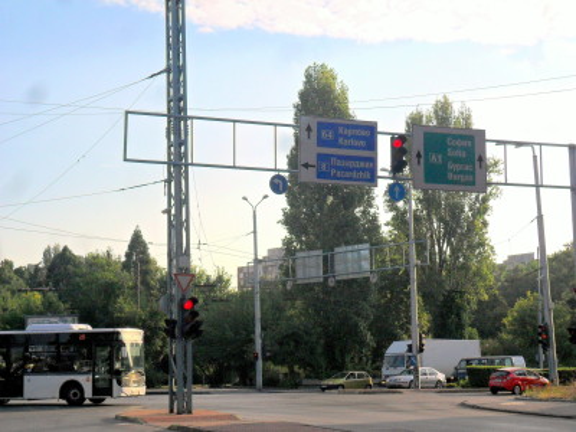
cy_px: 216
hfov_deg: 30.7
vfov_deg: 23.3
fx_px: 1048
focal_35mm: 63
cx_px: 288
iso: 100
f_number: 5.6
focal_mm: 11.2
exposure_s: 1/500
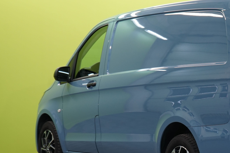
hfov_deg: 15.8
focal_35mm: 128
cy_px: 108
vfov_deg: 10.7
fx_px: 818
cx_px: 216
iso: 500
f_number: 5.6
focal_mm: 56
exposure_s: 1/30
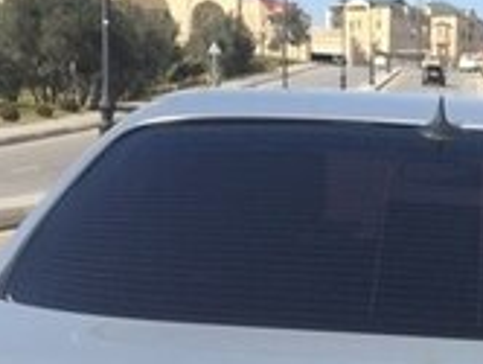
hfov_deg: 16.6
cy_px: 511
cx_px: 530
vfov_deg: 12.4
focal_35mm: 115
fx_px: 1607
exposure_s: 1/1582
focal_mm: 4.15
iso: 32
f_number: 2.2
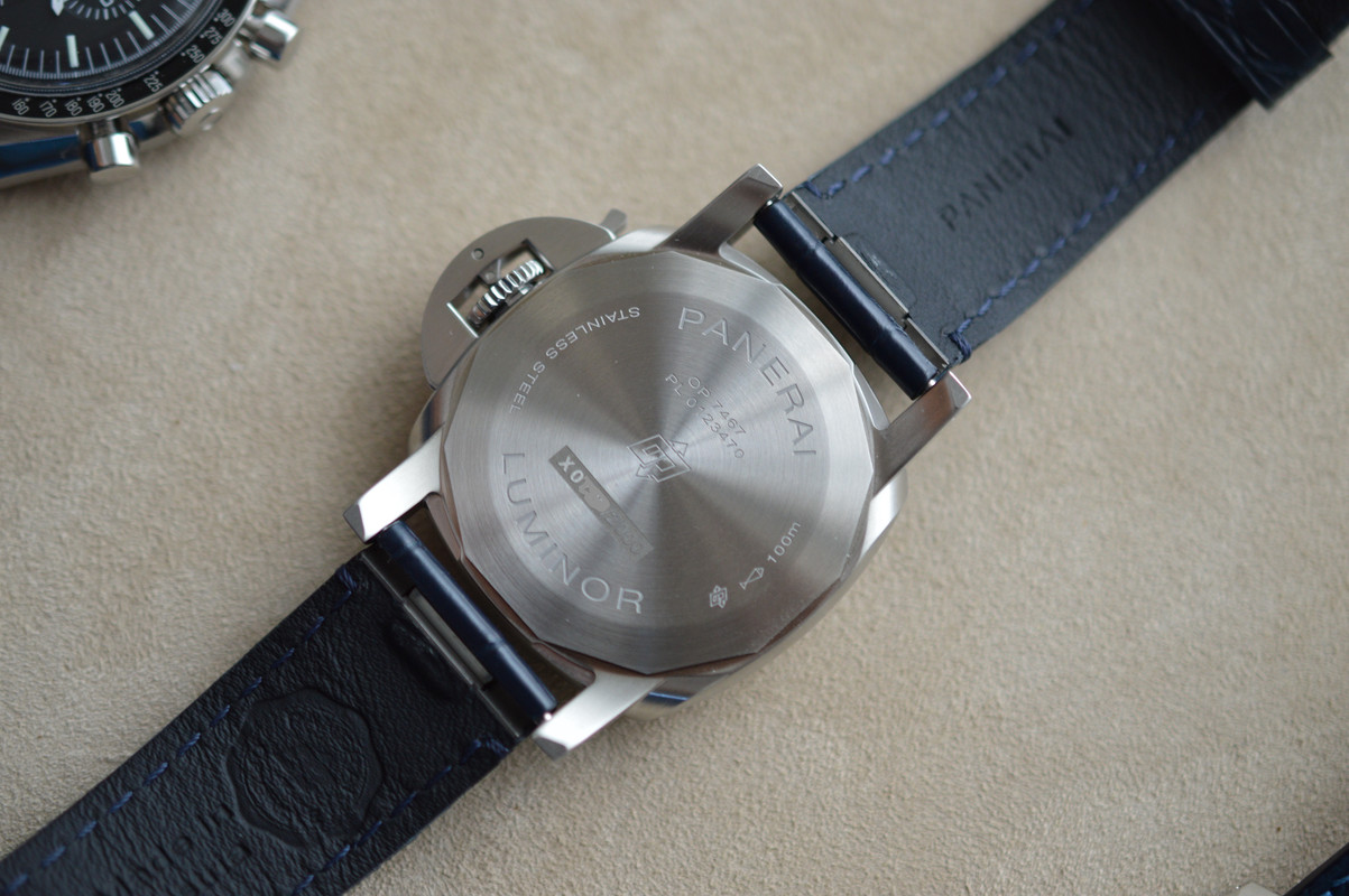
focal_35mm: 60
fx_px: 2246
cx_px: 674
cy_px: 448
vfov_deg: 22.6
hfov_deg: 33.4
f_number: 3.2
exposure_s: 1/60
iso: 400
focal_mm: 40
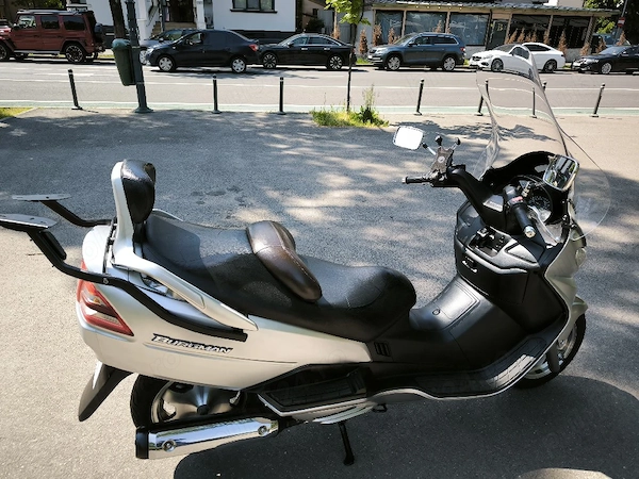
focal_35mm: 24
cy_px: 240
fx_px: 443
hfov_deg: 71.6
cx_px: 320
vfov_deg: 56.8
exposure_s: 1/385
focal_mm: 6.92
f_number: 1.9
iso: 50
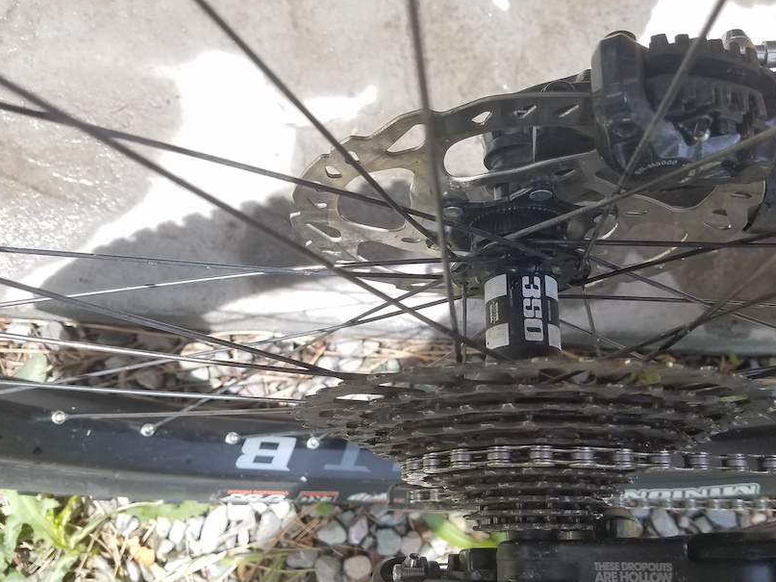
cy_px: 284
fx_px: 740
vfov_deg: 42.9
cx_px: 450
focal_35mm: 33
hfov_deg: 55.1
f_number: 1.7
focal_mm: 4.2
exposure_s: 1/536
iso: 50
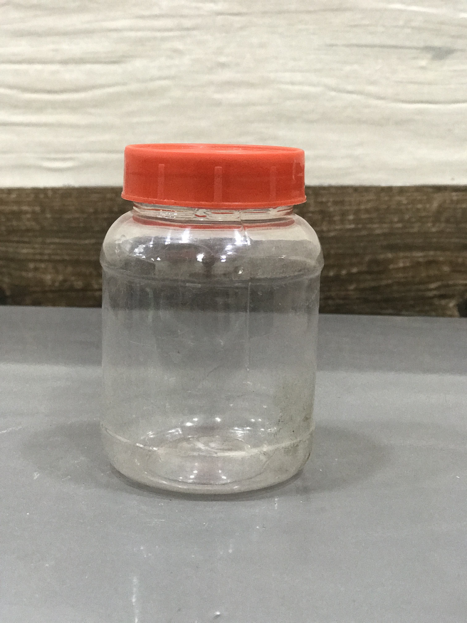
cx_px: 234
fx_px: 1025
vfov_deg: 33.8
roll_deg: -0.2
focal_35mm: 57
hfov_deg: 25.7
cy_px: 312
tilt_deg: -13.7
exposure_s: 1/50
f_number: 2.8
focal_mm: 6.6
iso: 200
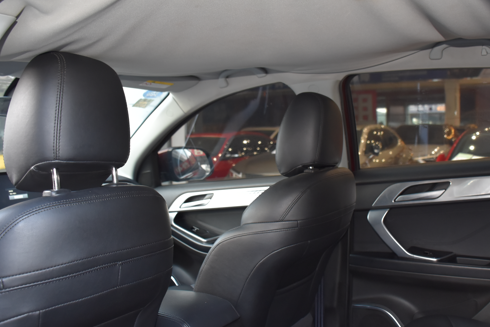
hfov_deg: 53.0
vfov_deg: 36.9
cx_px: 277
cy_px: 164
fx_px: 490
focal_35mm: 36
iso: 800
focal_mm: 18
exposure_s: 1/60
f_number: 3.5
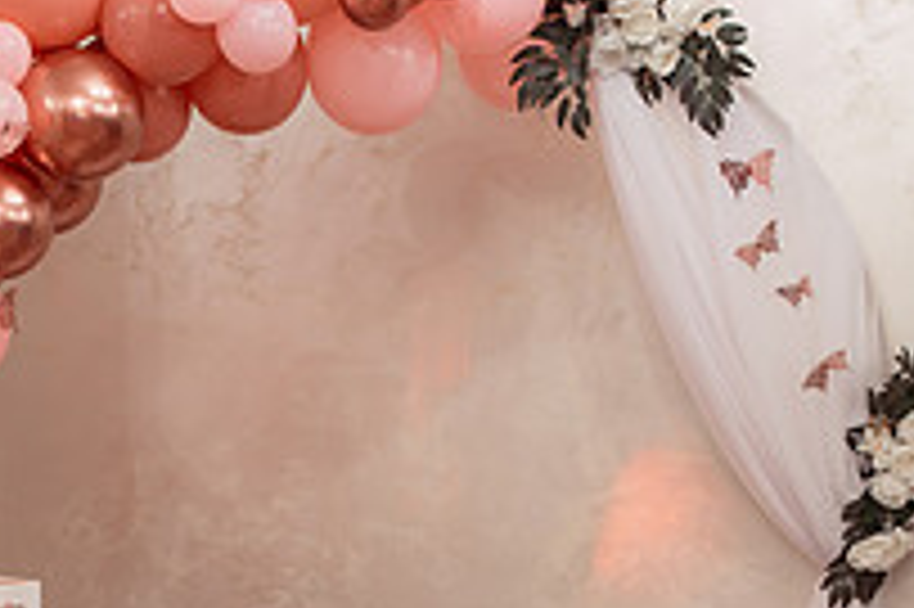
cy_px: 673
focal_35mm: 100
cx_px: 216
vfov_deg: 13.4
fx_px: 2537
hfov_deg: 20.3
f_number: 2.8
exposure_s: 1/200
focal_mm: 35
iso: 640
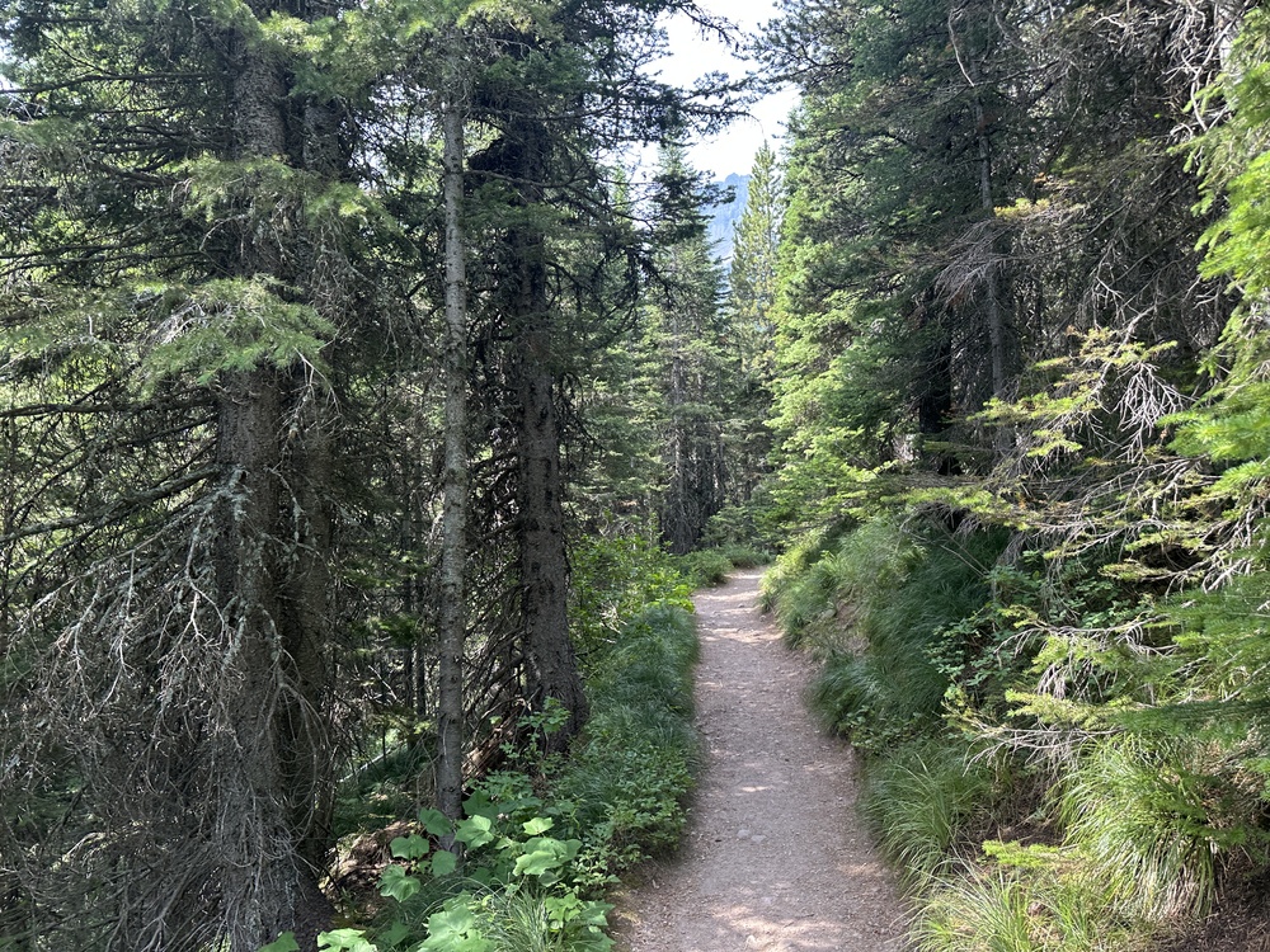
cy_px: 476
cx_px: 635
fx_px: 881
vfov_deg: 56.8
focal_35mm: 24
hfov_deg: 71.6
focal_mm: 6.86
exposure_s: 1/251
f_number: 1.78
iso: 80
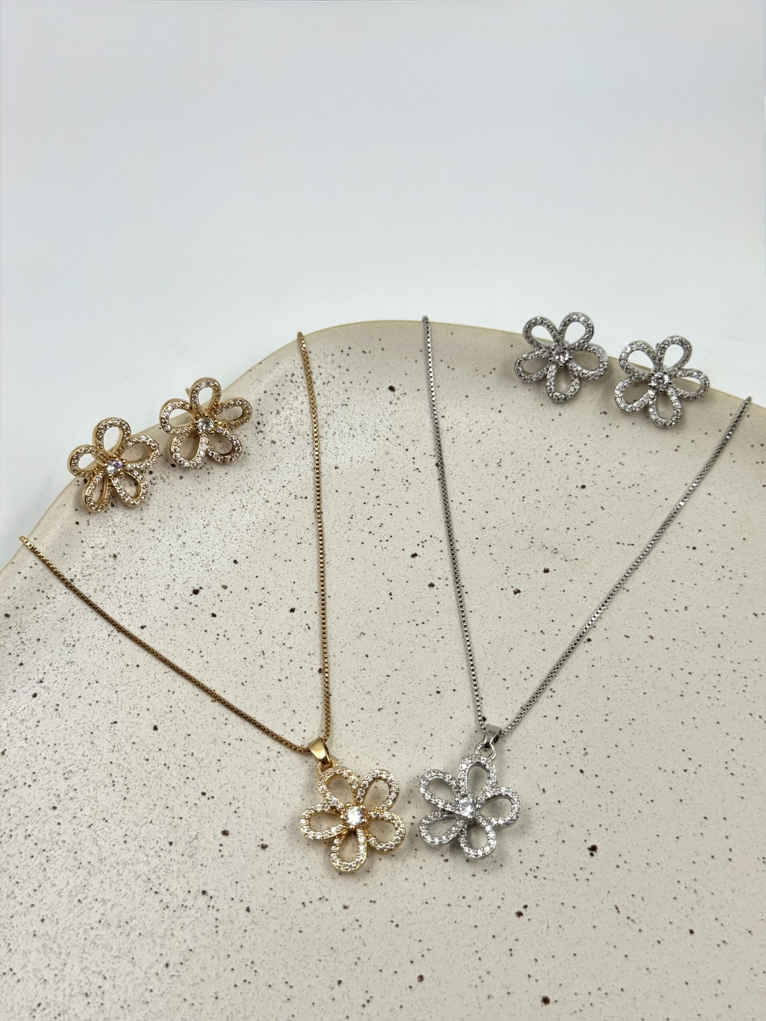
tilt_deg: -59.8
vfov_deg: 39.7
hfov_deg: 30.3
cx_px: 383
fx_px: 1416
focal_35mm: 48
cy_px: 510
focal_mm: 6.76
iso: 64
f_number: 1.78
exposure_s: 1/1395
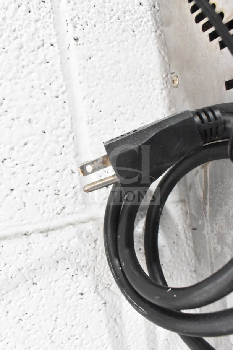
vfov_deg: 67.4
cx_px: 116
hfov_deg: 47.9
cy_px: 175
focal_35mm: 27
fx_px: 262
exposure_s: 1/320
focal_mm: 18
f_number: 9
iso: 6400
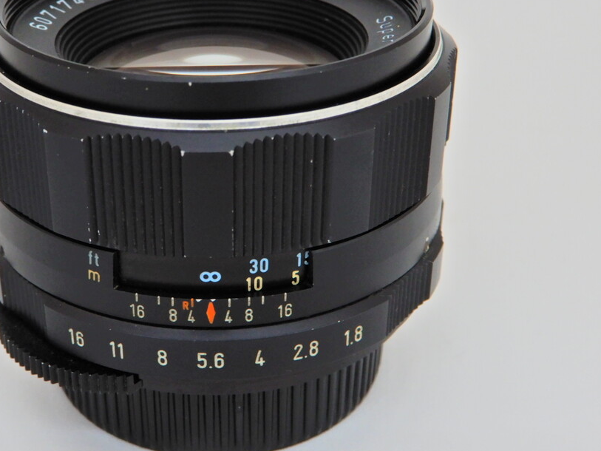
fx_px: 1077
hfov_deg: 31.0
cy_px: 191
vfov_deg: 23.6
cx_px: 214
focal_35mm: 62
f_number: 4
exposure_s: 1/30
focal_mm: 7.5
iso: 180
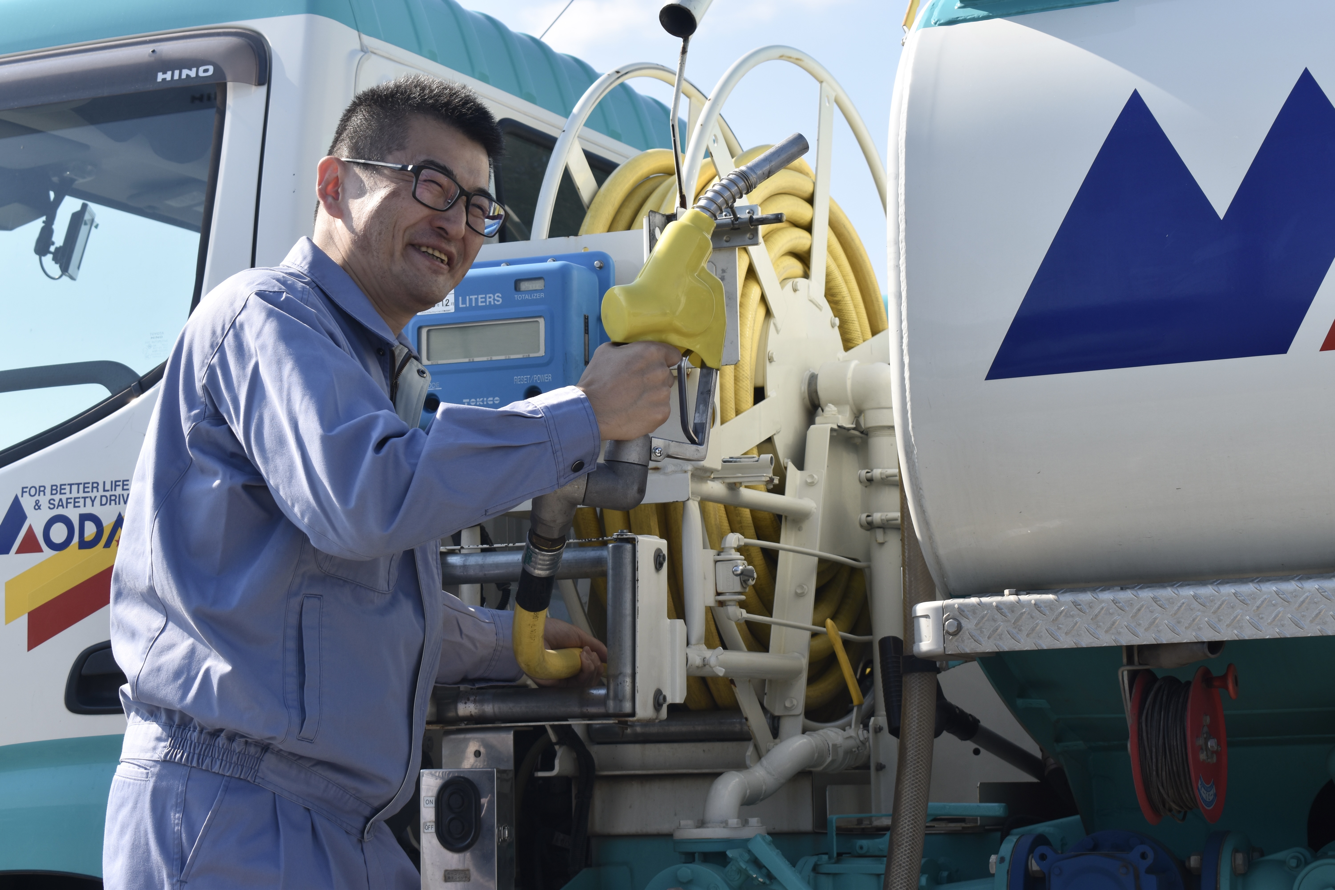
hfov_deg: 26.0
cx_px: 668
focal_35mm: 78
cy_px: 445
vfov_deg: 17.5
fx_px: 2892
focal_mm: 52
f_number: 8
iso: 125
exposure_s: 1/250
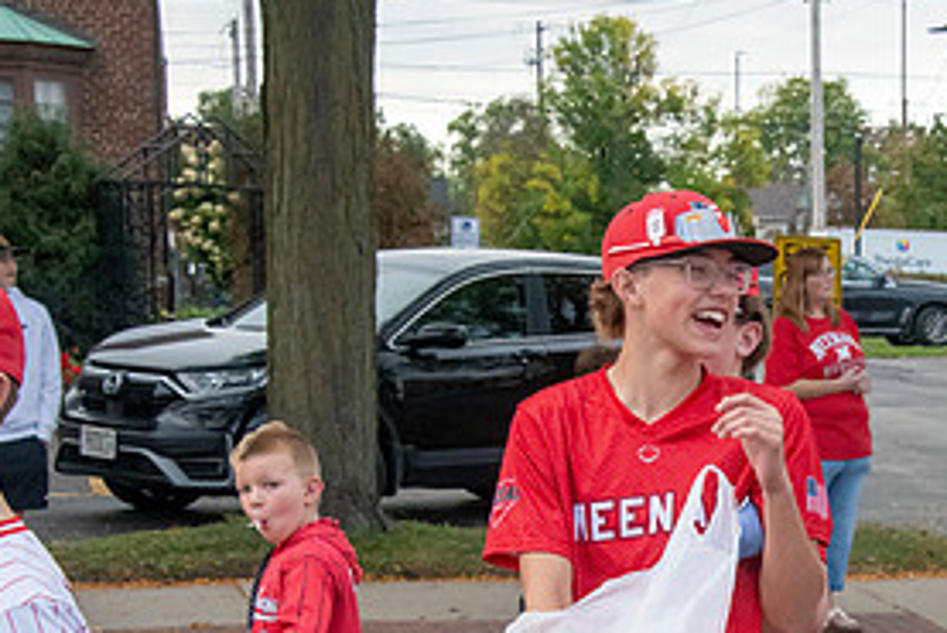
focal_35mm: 130
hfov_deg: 15.5
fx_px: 3421
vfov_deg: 10.5
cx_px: 879
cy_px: 618
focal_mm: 62
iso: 3200
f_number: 11
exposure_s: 1/500
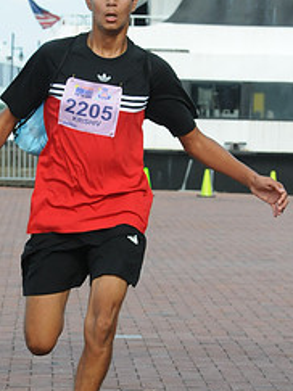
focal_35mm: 292
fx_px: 3300
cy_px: 257
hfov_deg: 5.1
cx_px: 91
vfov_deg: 6.8
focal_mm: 85
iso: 800
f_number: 9
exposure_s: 1/800
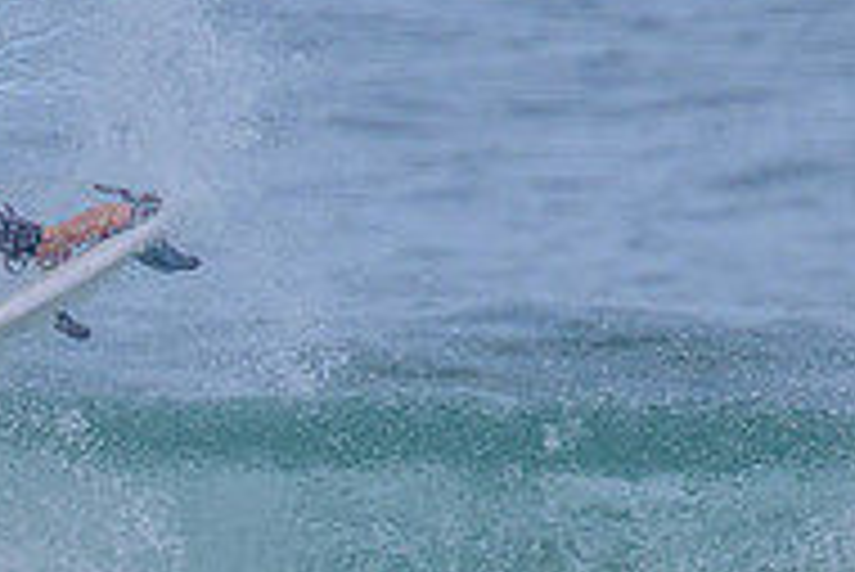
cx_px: -81
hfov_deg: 0.7
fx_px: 68189
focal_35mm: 2869
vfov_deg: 0.5
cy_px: 594
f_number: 11
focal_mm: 800
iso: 1000
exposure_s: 1/2000
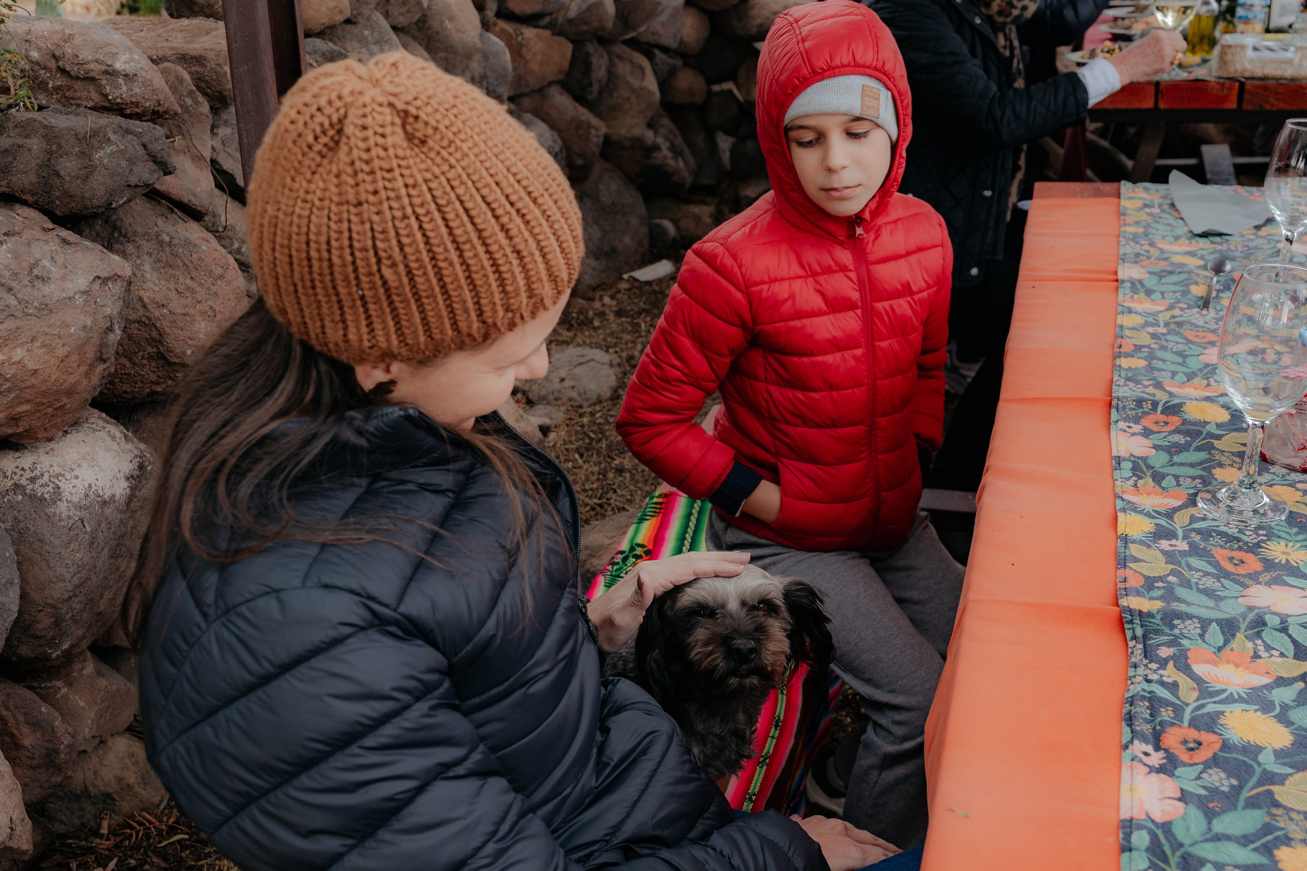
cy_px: 478
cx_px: 667
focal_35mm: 37
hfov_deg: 51.5
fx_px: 1356
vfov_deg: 35.6
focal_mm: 23
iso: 125
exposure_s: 1/80
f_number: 4.5
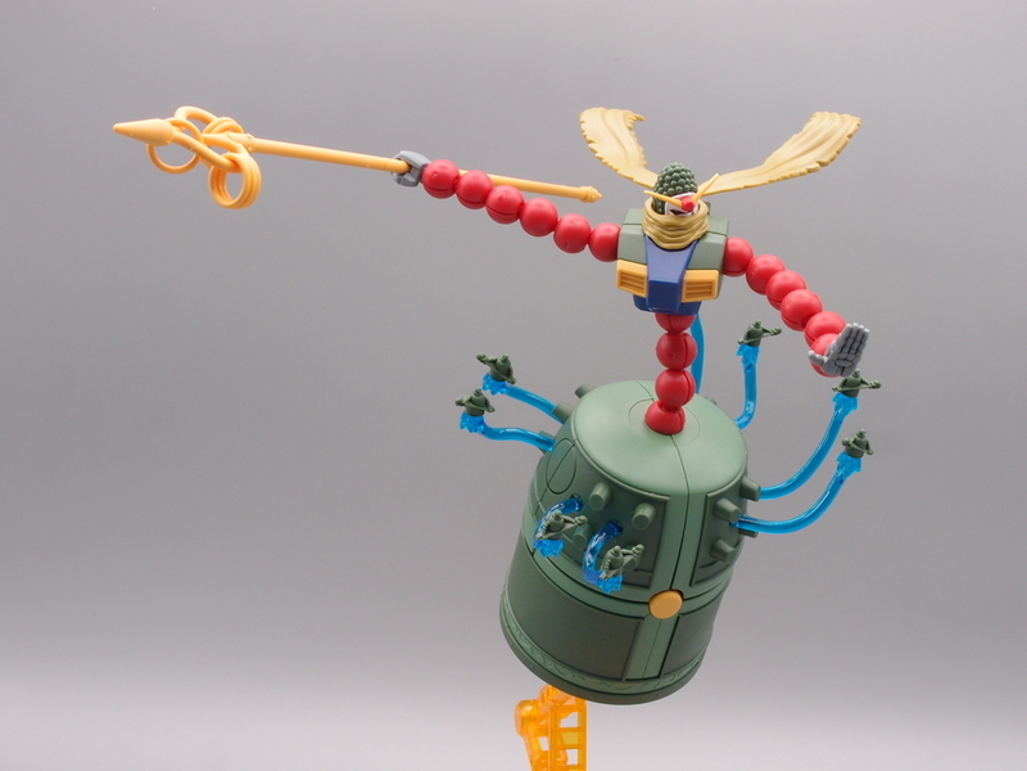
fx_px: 1483
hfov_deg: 38.2
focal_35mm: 50
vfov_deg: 29.1
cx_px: 514
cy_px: 386
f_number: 8
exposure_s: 1/8
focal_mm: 10.83
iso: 100
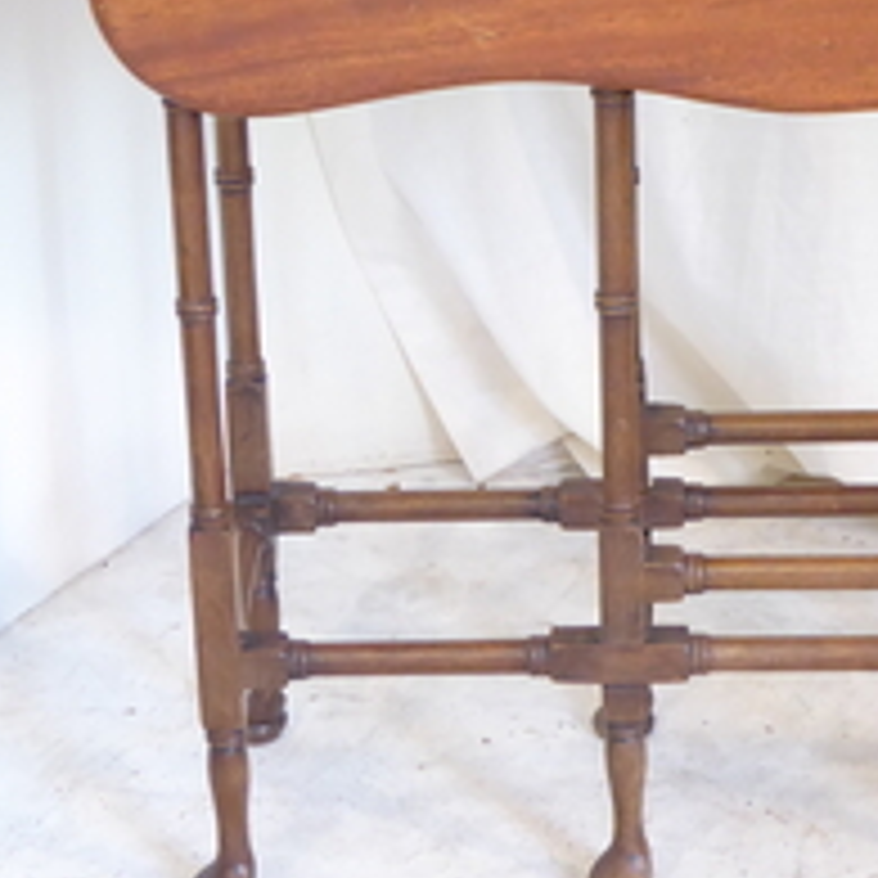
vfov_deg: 12.8
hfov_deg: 12.8
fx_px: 3903
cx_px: 630
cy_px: 293
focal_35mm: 136
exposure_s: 1/6
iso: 400
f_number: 4.1
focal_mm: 9
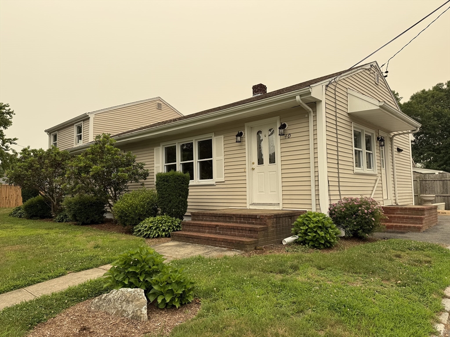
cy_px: 168
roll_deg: +0.6
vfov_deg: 56.8
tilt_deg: +4.0
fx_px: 312
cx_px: 225
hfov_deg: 71.6
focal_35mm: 24
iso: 80
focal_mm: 6.76
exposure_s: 1/1585
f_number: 1.78
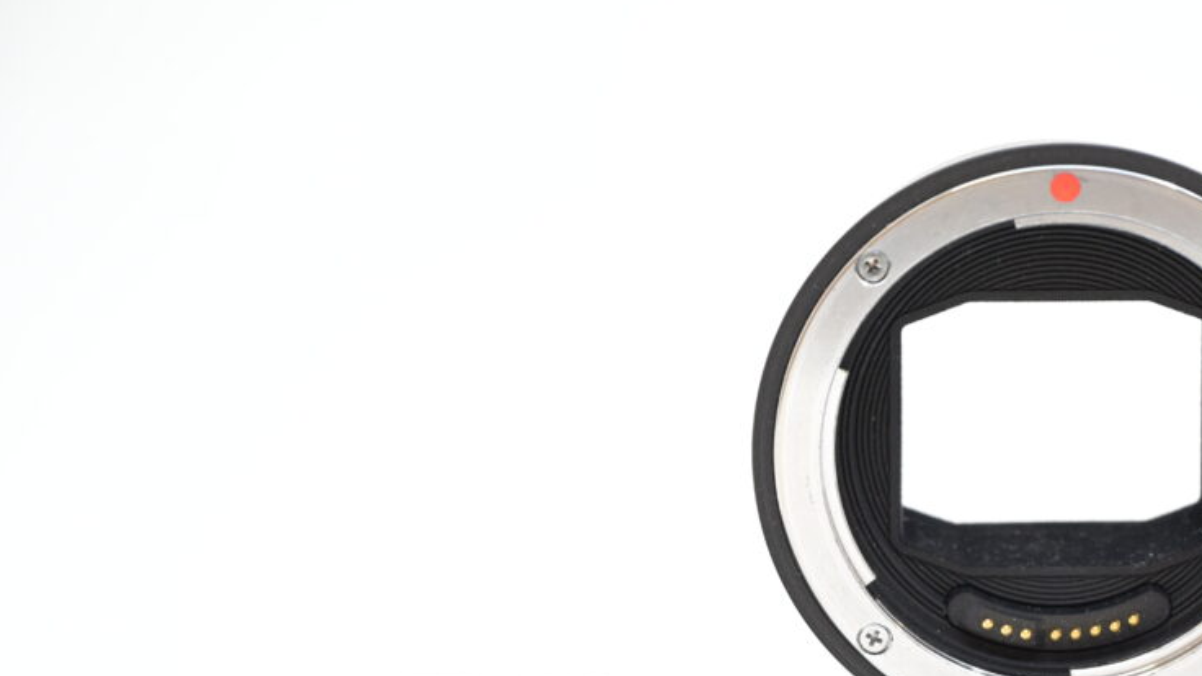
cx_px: 805
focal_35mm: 140
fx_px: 4462
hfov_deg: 15.3
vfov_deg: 8.7
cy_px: 510
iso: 1600
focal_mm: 96
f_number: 6.3
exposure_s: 1/250
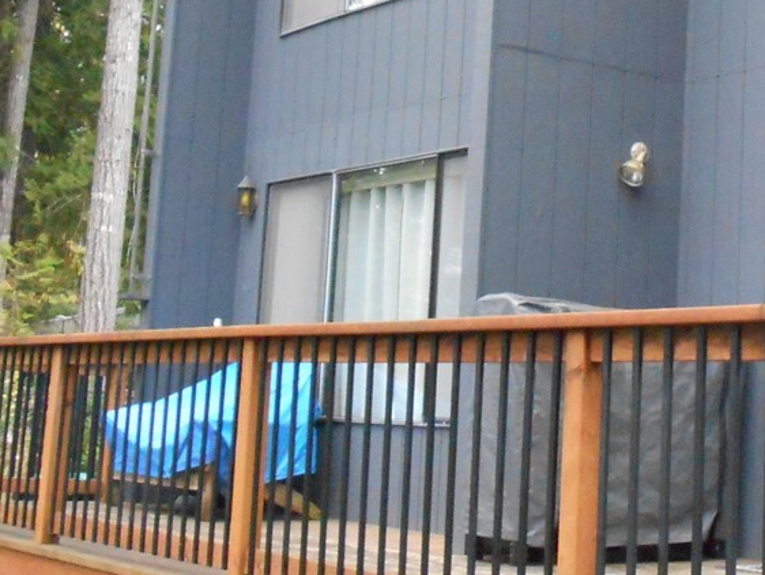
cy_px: 125
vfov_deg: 19.7
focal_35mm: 74
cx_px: 630
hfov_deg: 25.8
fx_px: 1636
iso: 800
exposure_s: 1/250
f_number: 3.2
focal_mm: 4.6
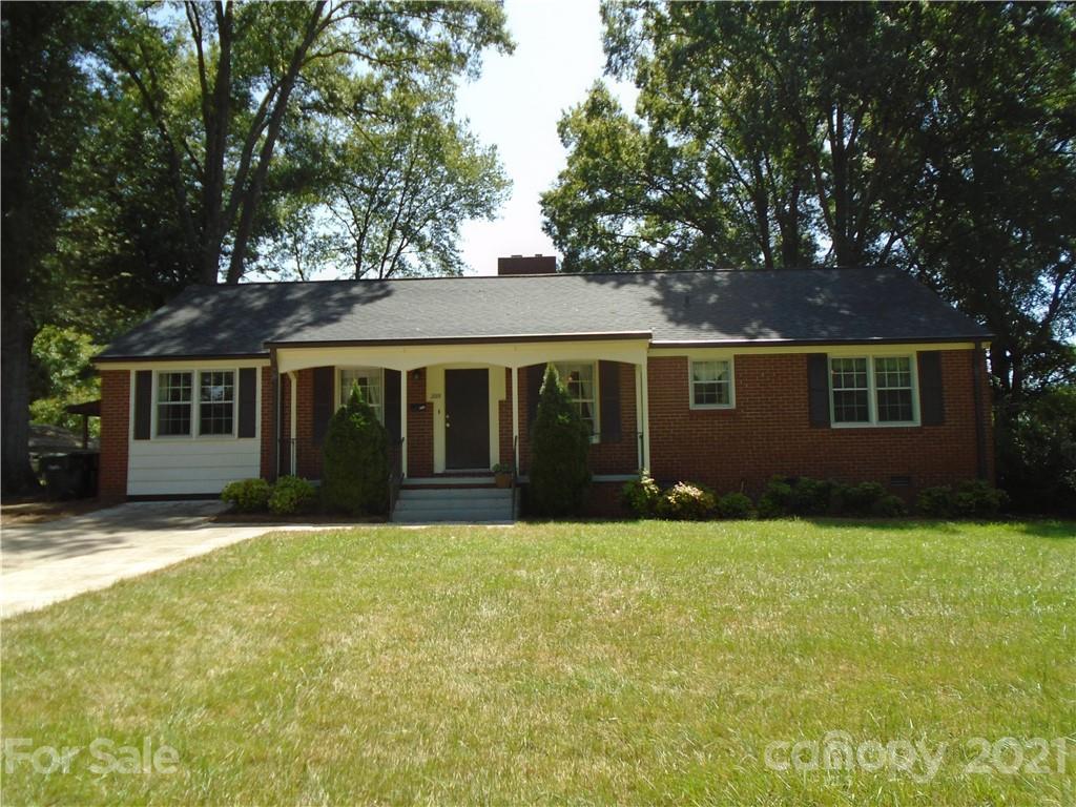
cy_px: 404
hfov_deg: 67.3
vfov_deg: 53.1
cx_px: 538
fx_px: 808
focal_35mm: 26
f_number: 3.2
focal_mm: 4.6
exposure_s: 1/500
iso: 100
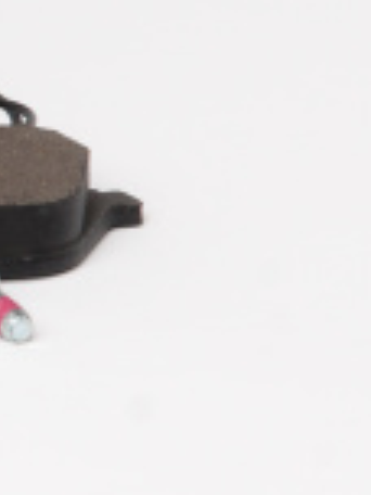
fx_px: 4471
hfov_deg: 4.6
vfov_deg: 6.3
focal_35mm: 313
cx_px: -573
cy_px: 127
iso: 100
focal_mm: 55
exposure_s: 1/200
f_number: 13
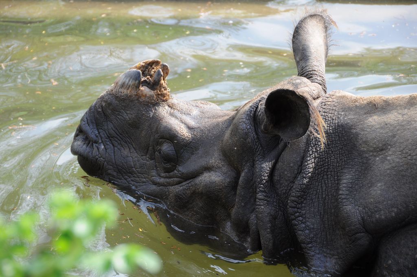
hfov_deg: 14.4
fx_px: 1649
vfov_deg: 9.6
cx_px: 208
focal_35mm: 142
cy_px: 138
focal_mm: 95
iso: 200
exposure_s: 1/250
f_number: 5.6
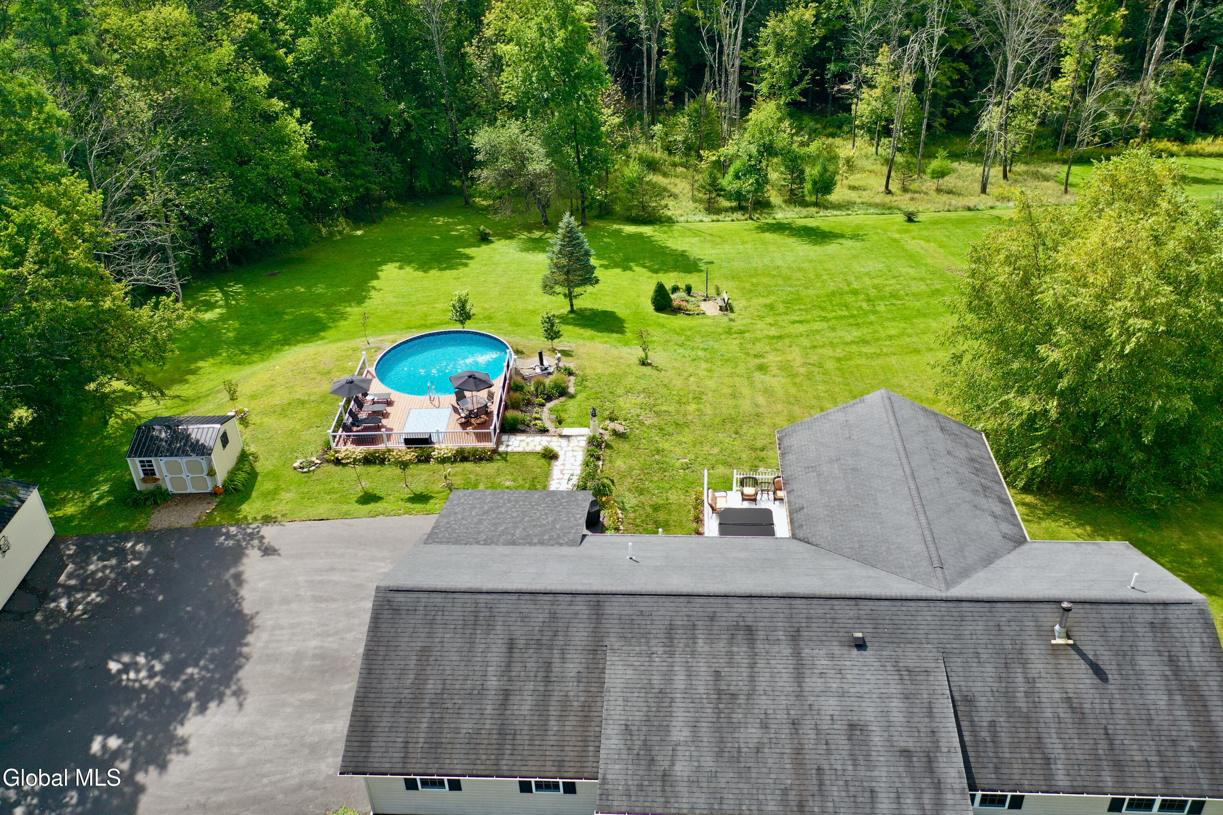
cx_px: 612
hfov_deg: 65.5
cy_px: 408
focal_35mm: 28
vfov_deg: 46.4
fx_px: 951
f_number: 3.2
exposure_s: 1/40
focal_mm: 10.26
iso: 100
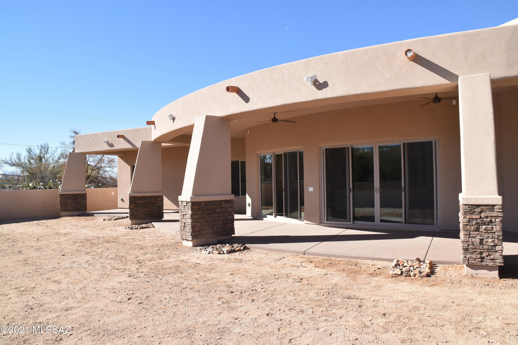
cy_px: 172
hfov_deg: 67.4
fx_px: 388
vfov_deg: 47.9
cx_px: 259
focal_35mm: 27
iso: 400
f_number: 11
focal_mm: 18
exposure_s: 1/500
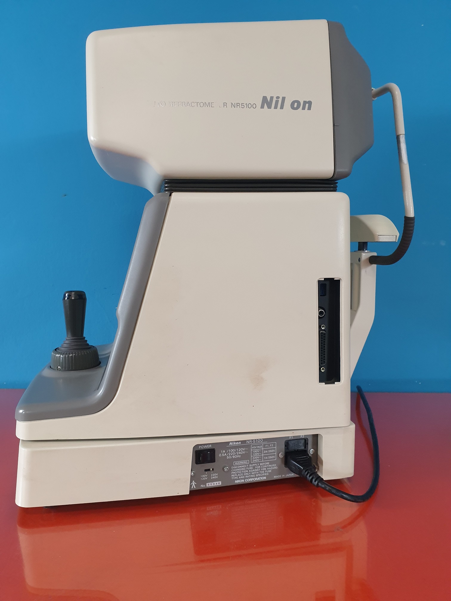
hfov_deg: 53.1
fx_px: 452
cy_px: 300
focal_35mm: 26
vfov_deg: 67.3
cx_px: 226
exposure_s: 1/50
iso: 250
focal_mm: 4.3
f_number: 2.4
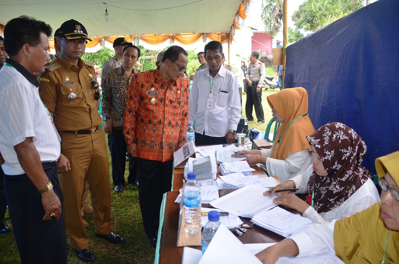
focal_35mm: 27
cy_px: 132
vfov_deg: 47.7
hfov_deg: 67.5
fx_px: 299
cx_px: 200
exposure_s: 1/250
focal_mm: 18
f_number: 4
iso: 200
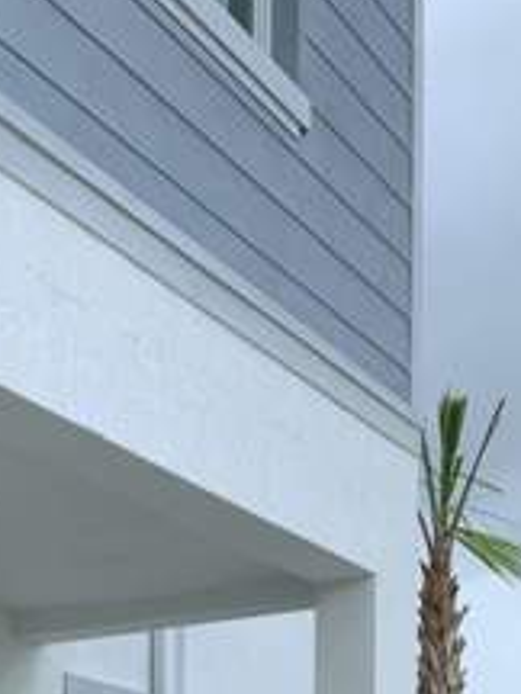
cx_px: -26
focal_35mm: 77
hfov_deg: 18.5
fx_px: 1545
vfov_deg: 22.2
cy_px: 954
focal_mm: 4.25
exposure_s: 1/660
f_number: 1.8
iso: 25
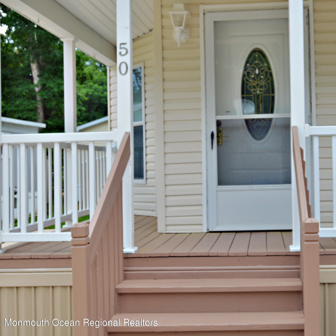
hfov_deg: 35.6
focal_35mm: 47
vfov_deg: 36.1
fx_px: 516
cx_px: 231
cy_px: 166
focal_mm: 24
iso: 100
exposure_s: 1/200
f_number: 7.1
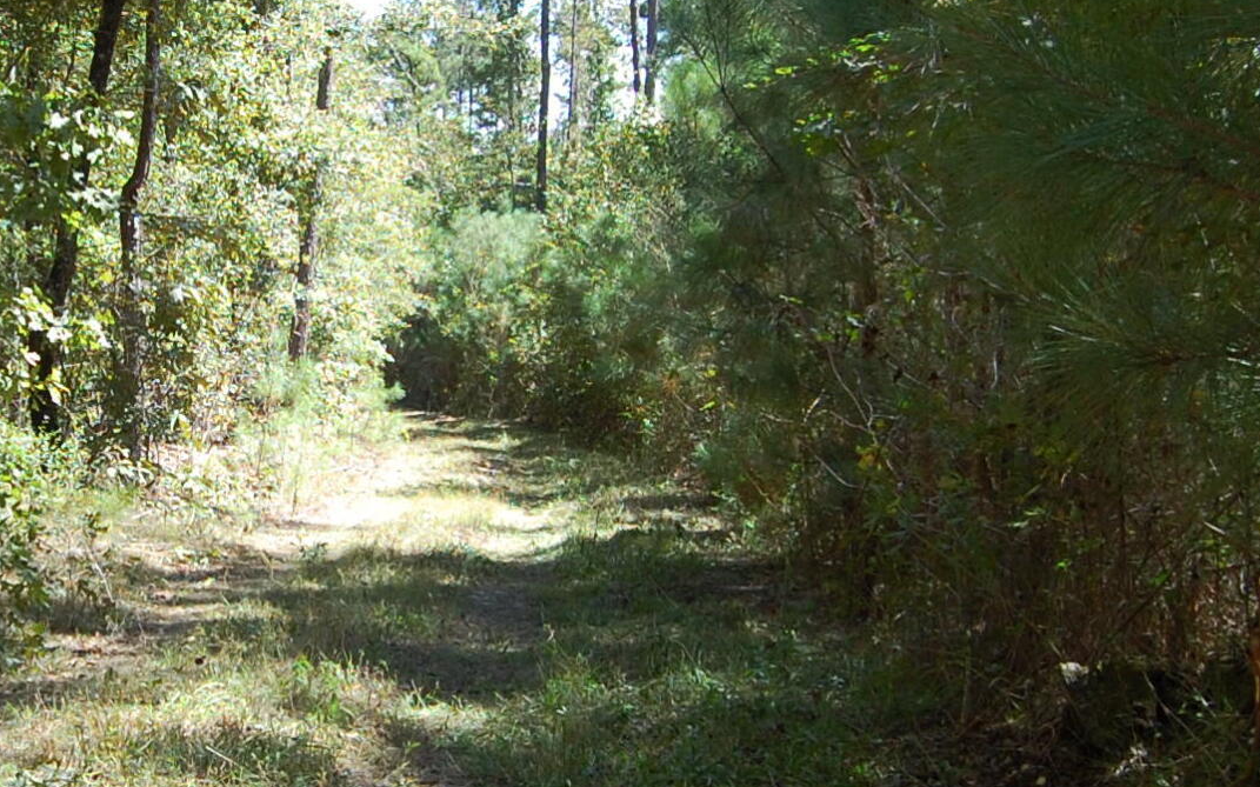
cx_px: 181
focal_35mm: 77
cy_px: 405
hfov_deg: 26.1
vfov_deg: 16.9
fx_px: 2644
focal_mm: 18
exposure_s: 1/160
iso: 200
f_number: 6.3
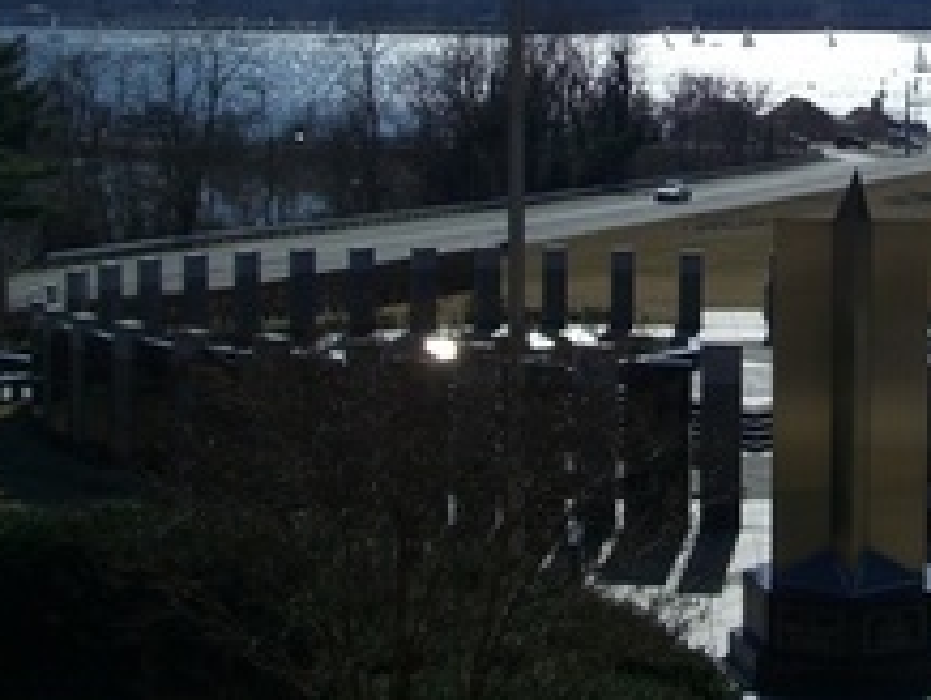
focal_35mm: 87
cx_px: 764
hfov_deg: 22.1
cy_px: 36
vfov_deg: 16.7
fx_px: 2342
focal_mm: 7.9
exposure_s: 1/1000
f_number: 5.6
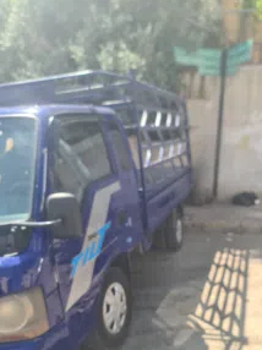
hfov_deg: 40.5
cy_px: 208
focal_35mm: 35
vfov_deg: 52.3
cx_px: 154
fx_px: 354
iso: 50
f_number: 1.8
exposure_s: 1/234
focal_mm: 7
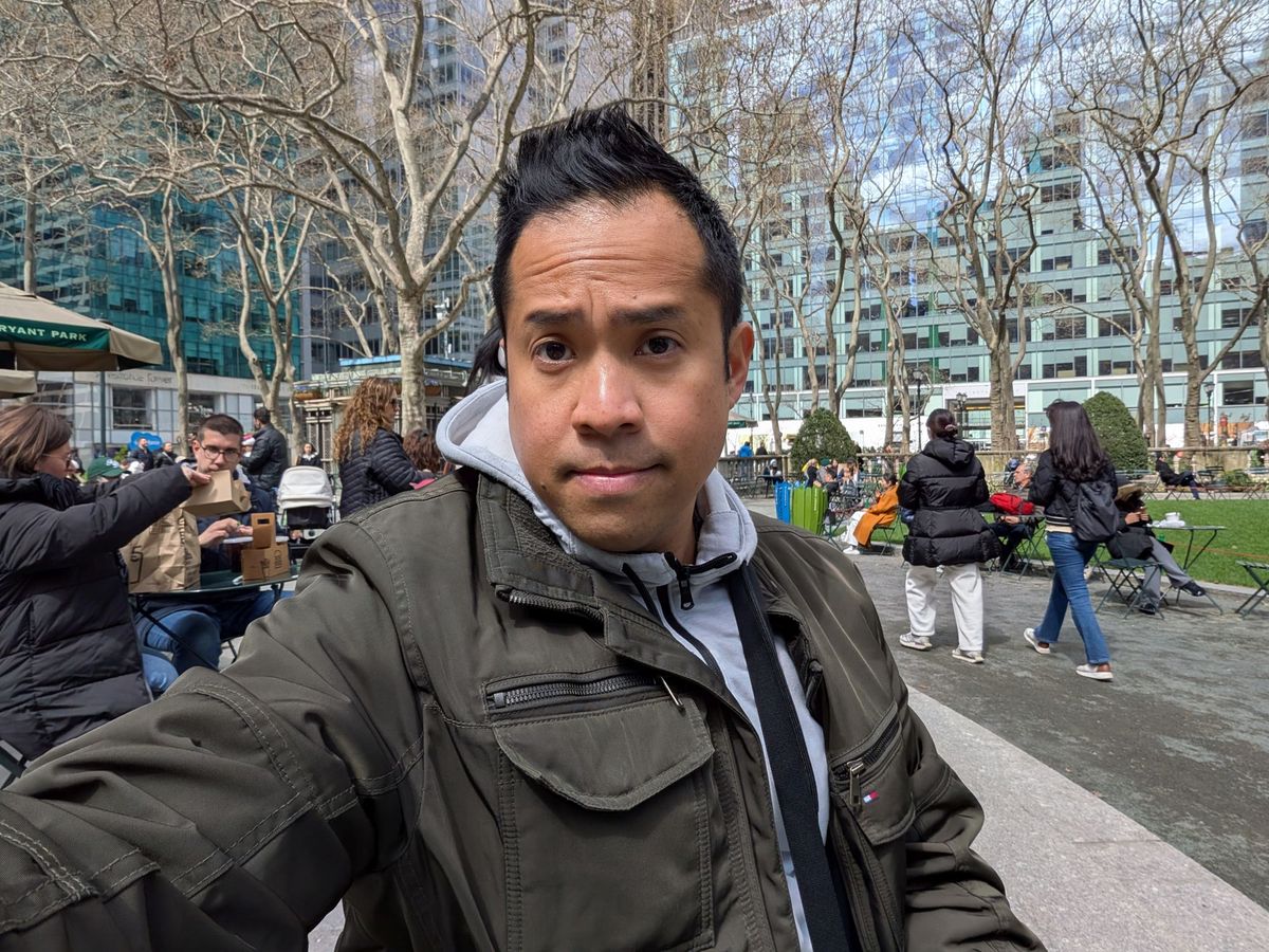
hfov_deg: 79.0
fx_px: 770
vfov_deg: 63.4
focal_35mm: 21
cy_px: 476
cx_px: 634
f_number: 2.2
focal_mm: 2.74
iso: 39
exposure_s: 1/939
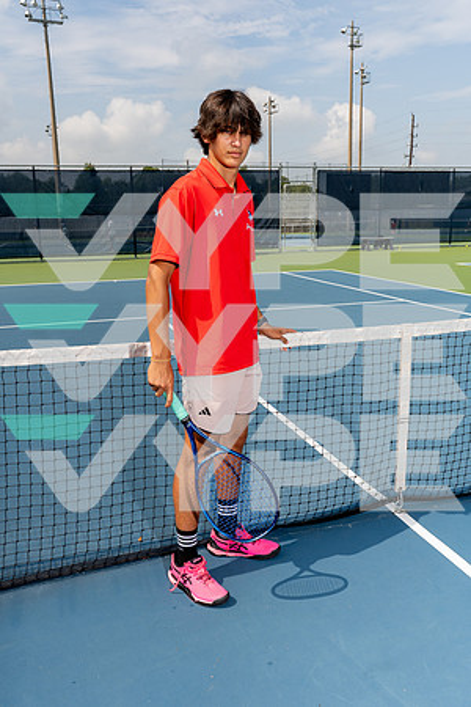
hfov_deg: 42.3
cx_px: 236
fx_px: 608
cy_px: 354
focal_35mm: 31
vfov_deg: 60.3
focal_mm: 31
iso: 100
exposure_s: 1/250
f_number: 8
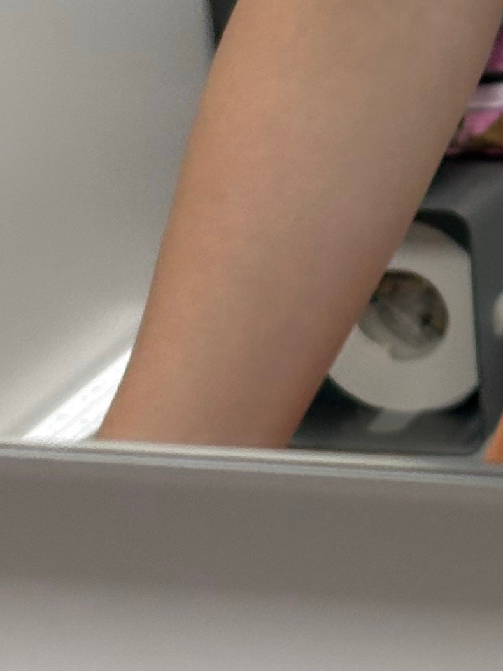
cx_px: 823
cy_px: 12
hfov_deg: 7.3
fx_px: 3857
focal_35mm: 199
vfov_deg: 9.9
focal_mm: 5.96
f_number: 1.6
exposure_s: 1/50
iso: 50
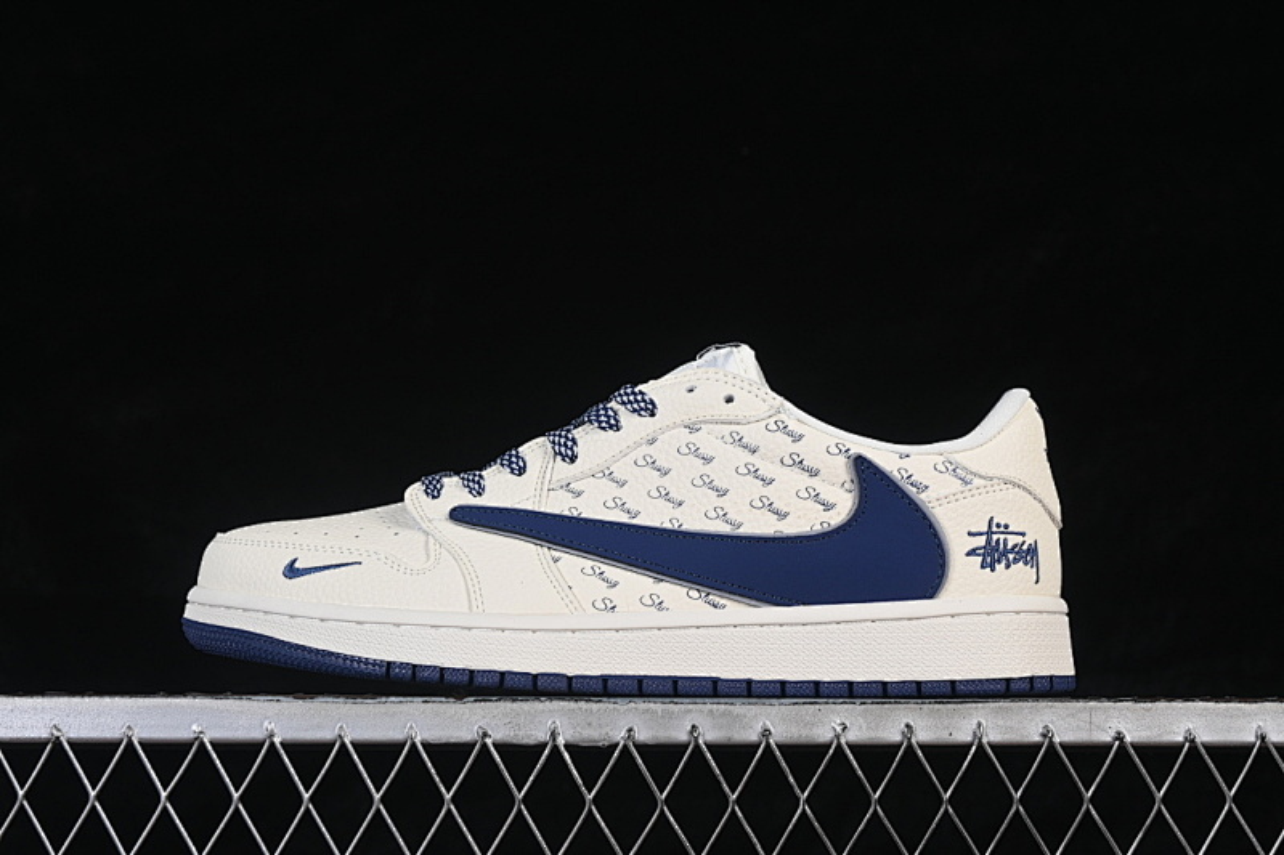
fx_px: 2674
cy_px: 428
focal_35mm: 75
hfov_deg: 27.0
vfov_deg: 18.2
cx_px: 642
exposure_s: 1/80
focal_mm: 50
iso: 160
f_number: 8
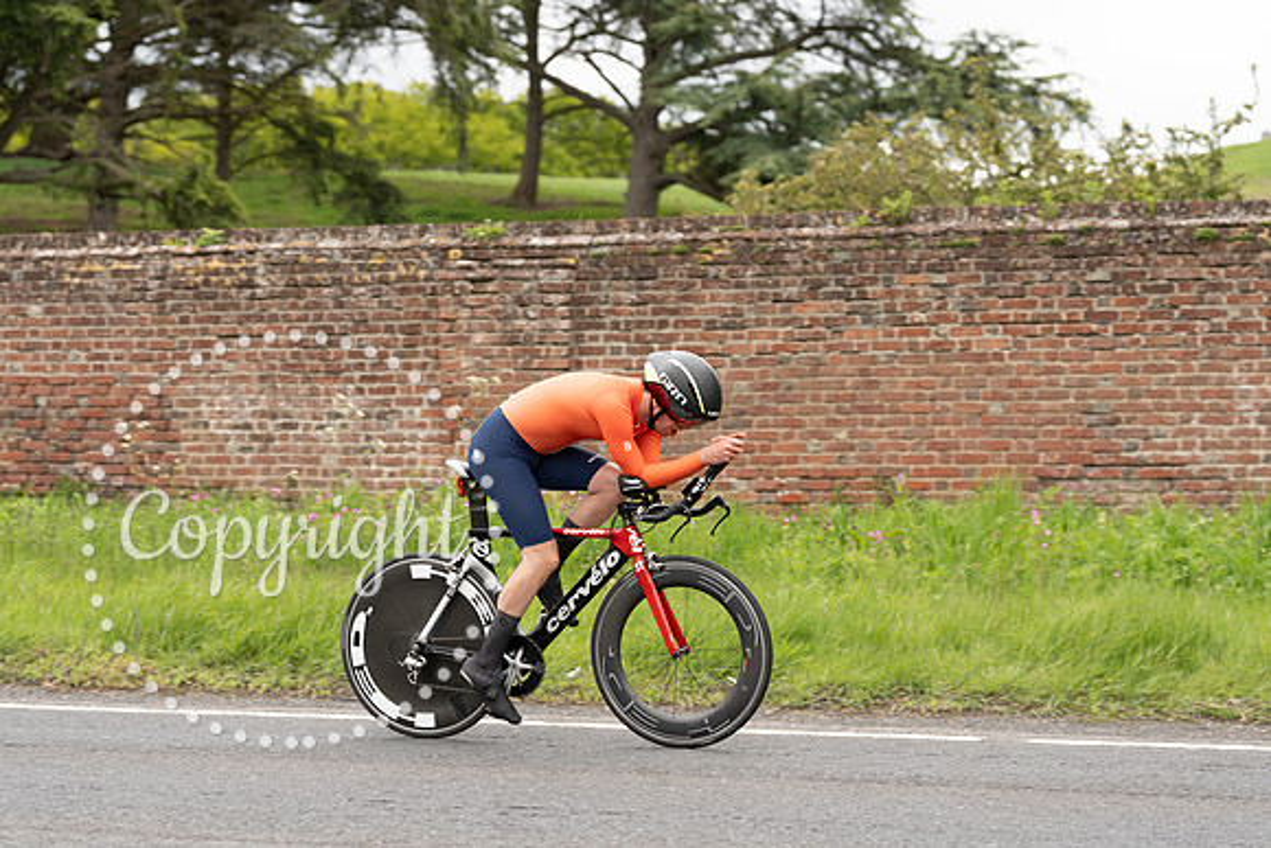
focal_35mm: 86
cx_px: 636
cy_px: 424
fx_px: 3042
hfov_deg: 23.6
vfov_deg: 15.9
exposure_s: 1/1000
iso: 400
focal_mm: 84
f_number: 3.5
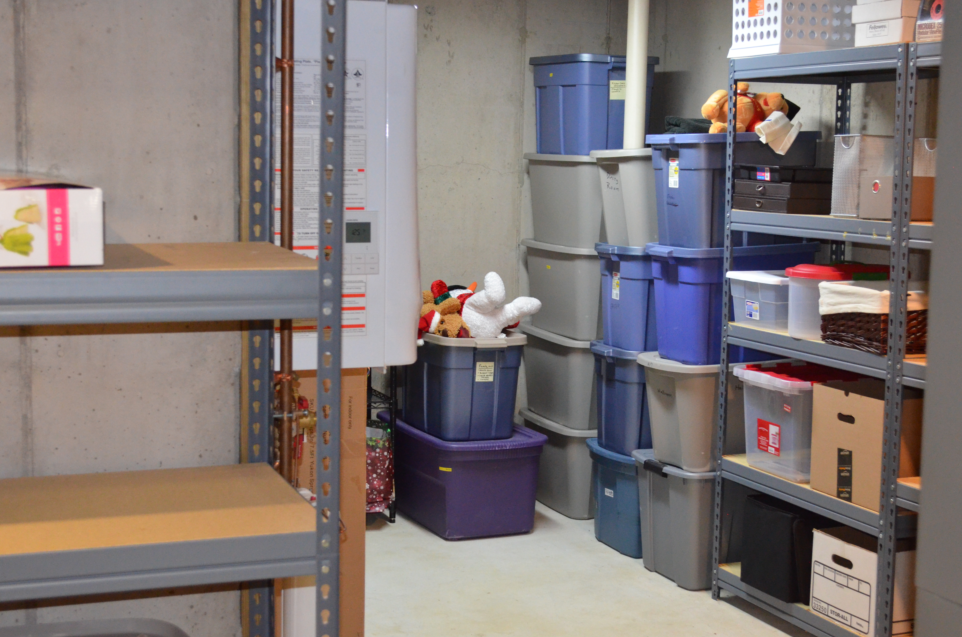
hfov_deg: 35.4
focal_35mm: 57
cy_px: 314
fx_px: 1508
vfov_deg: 23.9
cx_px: 489
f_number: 5
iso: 3200
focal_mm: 35
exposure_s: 1/60
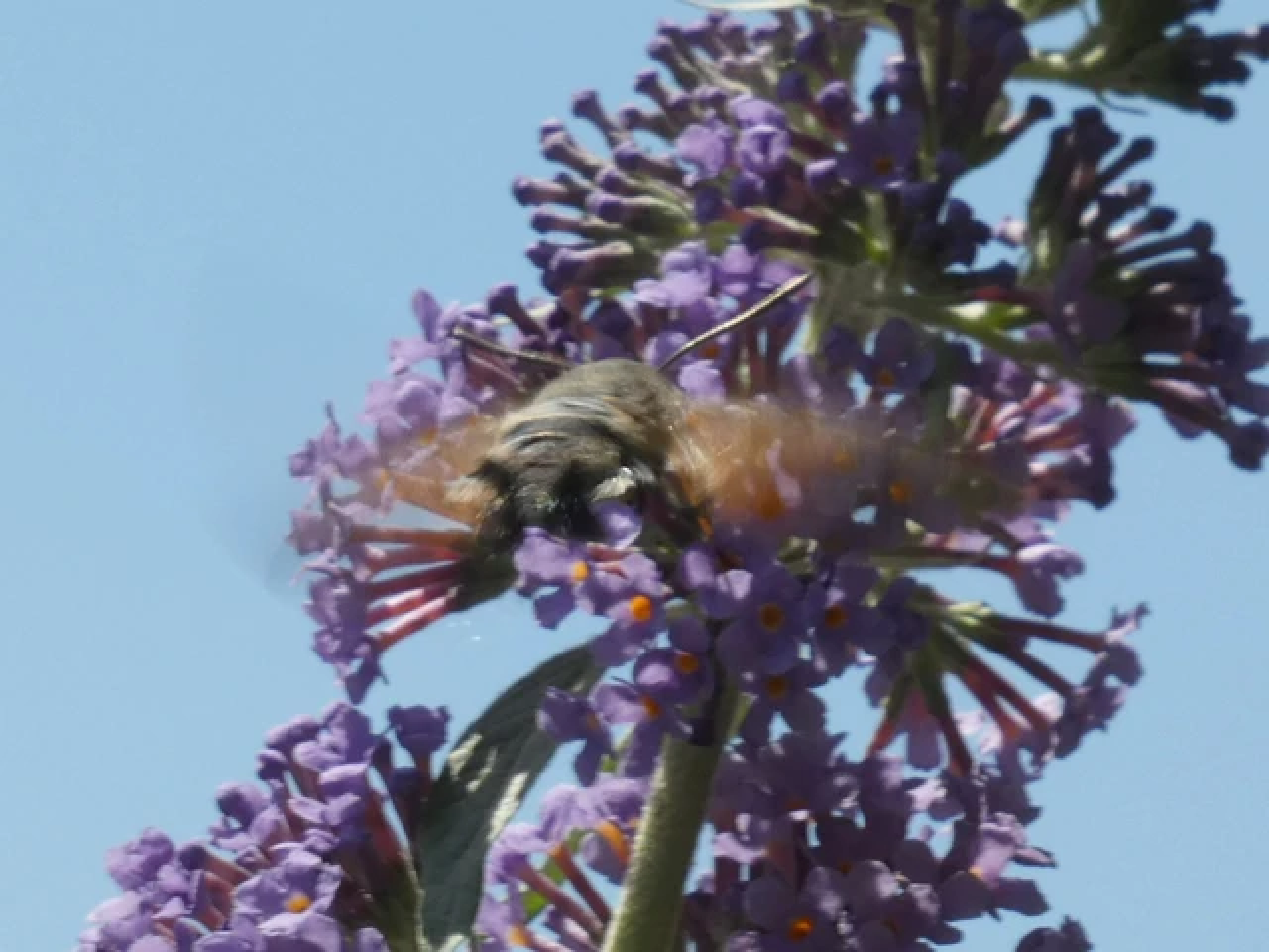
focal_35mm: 500
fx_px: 18330
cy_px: 476
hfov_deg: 4.0
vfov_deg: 3.0
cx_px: 634
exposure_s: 1/125
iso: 80
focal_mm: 89.5
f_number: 7.1
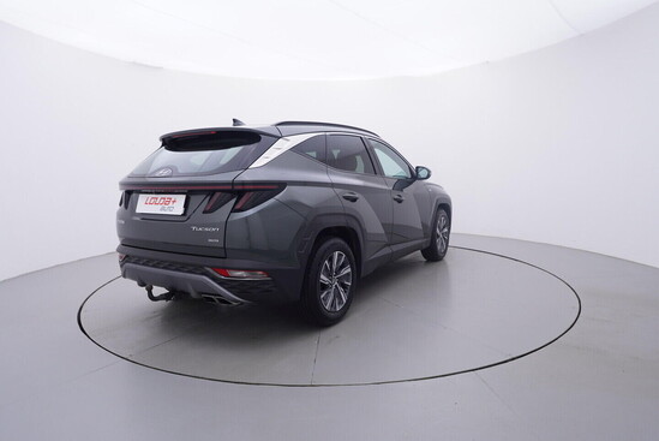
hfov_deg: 77.3
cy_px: 220
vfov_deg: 56.2
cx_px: 330
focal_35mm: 22
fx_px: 412
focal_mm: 15
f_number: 5
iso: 200
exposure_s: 1/80
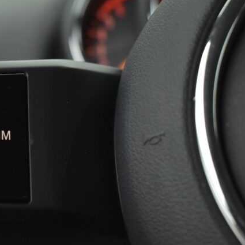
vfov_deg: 20.8
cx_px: 2
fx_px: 665
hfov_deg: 20.3
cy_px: 149
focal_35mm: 83
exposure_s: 1/80
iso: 1600
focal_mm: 27
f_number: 4
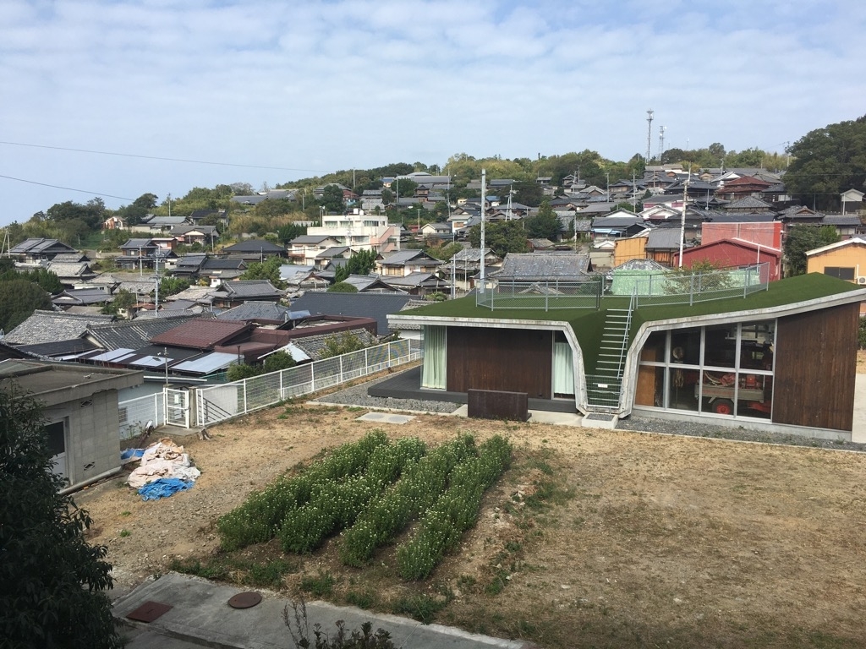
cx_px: 433
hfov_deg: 61.7
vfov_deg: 48.2
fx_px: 726
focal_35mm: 29
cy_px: 324
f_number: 2.2
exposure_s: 1/1538
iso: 25
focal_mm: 4.15
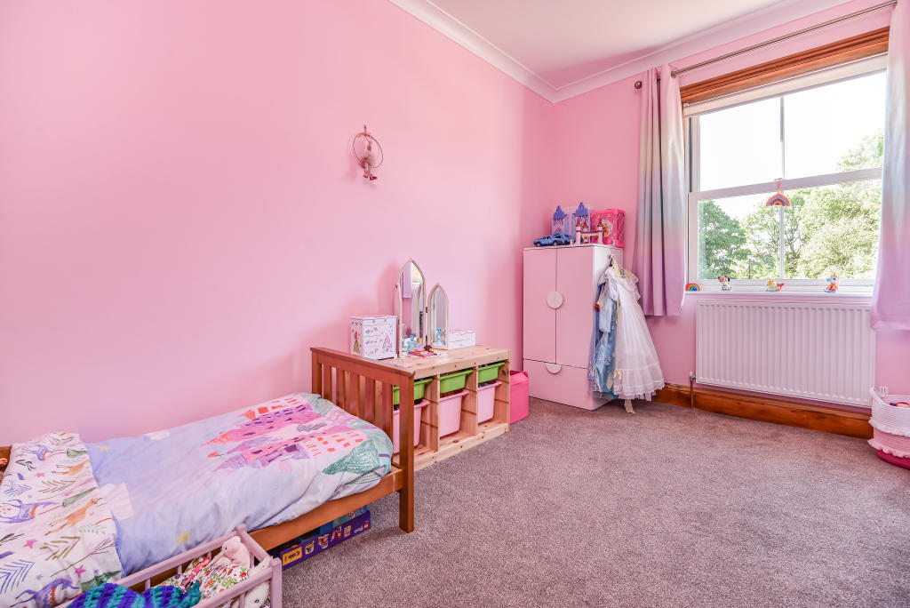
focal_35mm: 15
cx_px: 455
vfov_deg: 77.4
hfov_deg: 100.4
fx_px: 379
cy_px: 304
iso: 200
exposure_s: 1/20
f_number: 9
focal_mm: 15
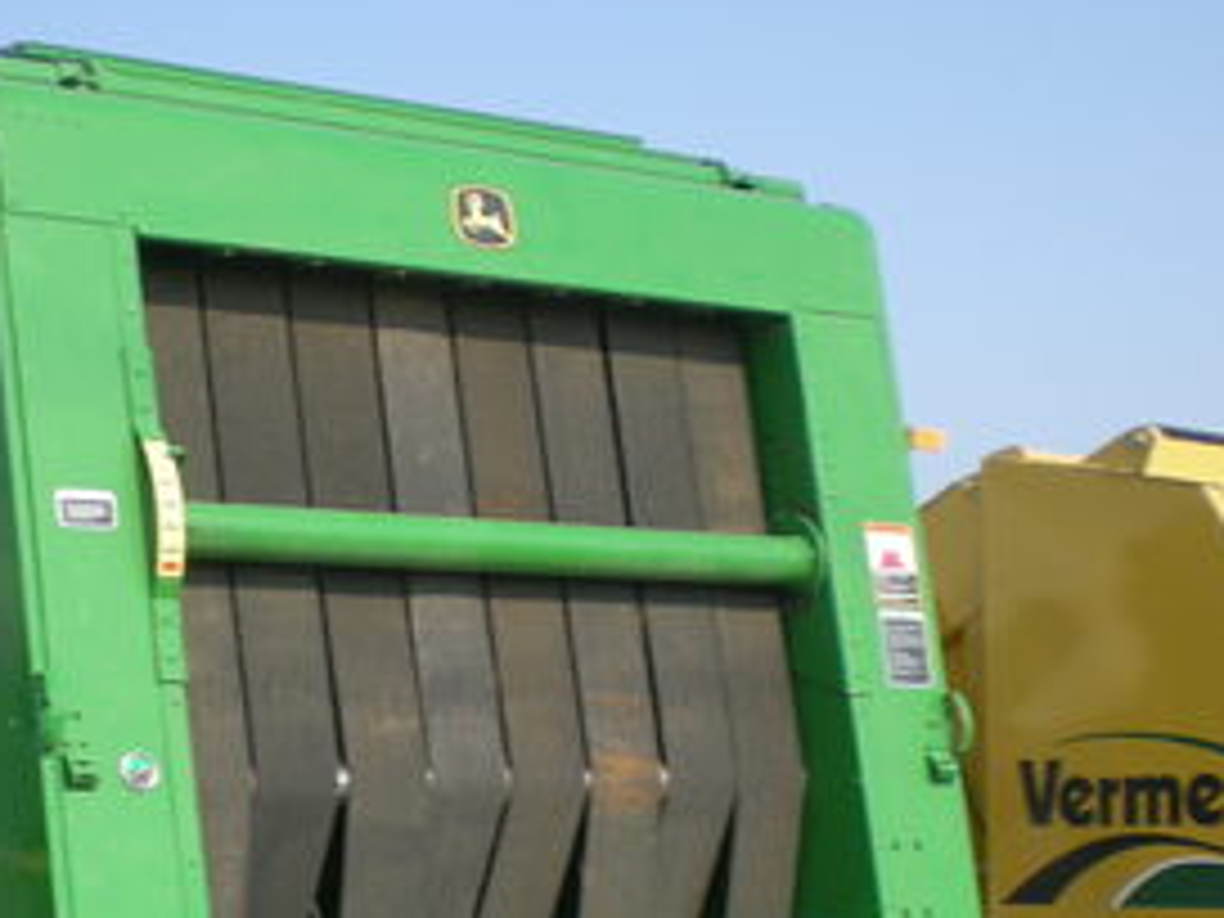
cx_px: 405
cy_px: 796
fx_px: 2687
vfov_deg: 19.1
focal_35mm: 76
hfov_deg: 25.5
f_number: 4.6
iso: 50
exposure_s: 1/282
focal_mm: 6.3
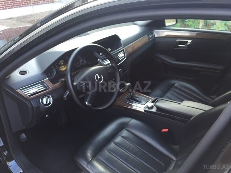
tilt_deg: -28.7
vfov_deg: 48.2
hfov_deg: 61.7
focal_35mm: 29
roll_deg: -2.0
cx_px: 116
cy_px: 86
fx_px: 194
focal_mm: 4.15
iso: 80
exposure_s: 1/33
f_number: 2.2
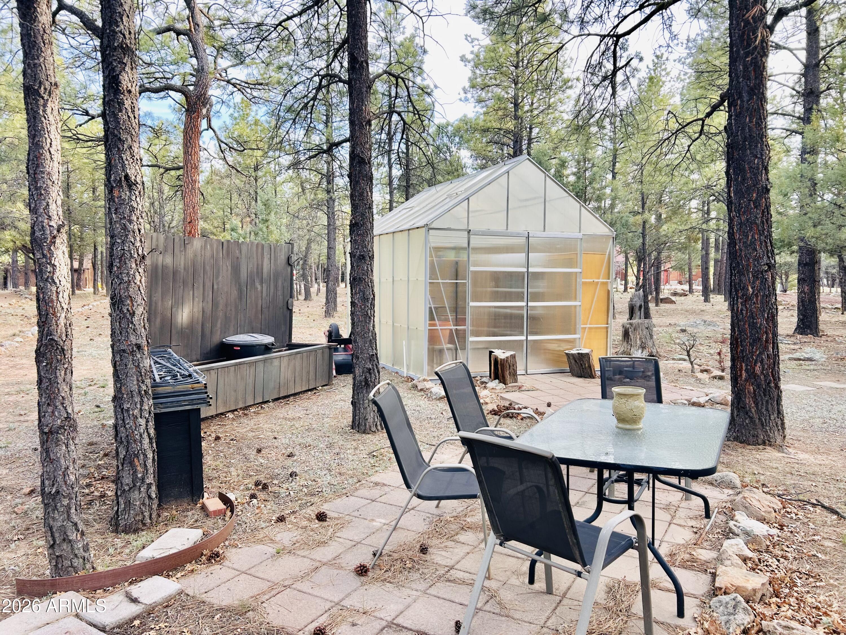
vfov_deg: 53.1
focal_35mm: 26
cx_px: 423
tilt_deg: -2.0
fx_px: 635
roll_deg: -0.2
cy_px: 318
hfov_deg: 67.3
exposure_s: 1/132
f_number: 1.5
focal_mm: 5.7
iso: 40
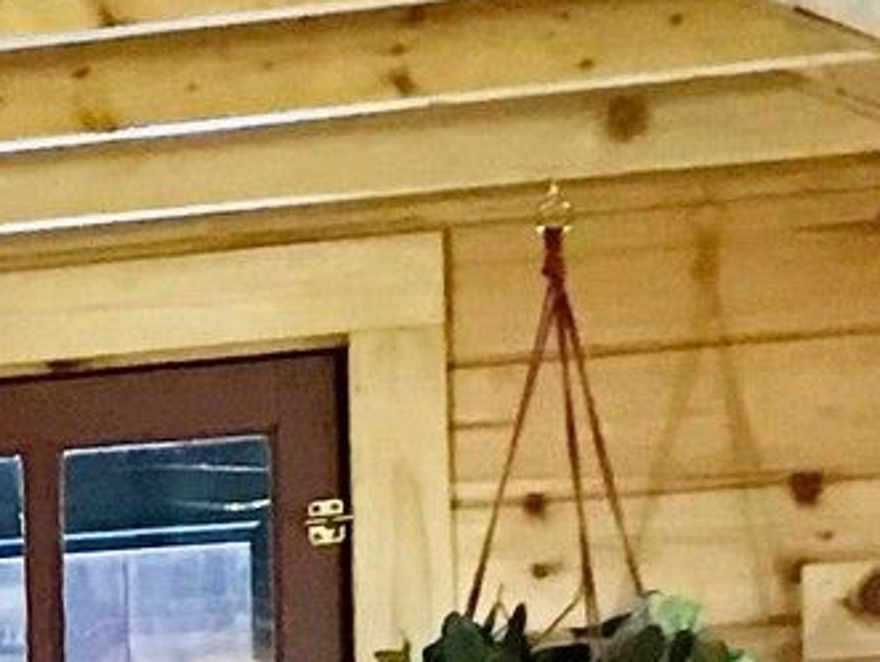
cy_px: 1127
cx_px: -795
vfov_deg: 7.6
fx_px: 4886
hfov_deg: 9.7
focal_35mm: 192
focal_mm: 3.99
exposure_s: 1/11
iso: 100
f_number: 1.8
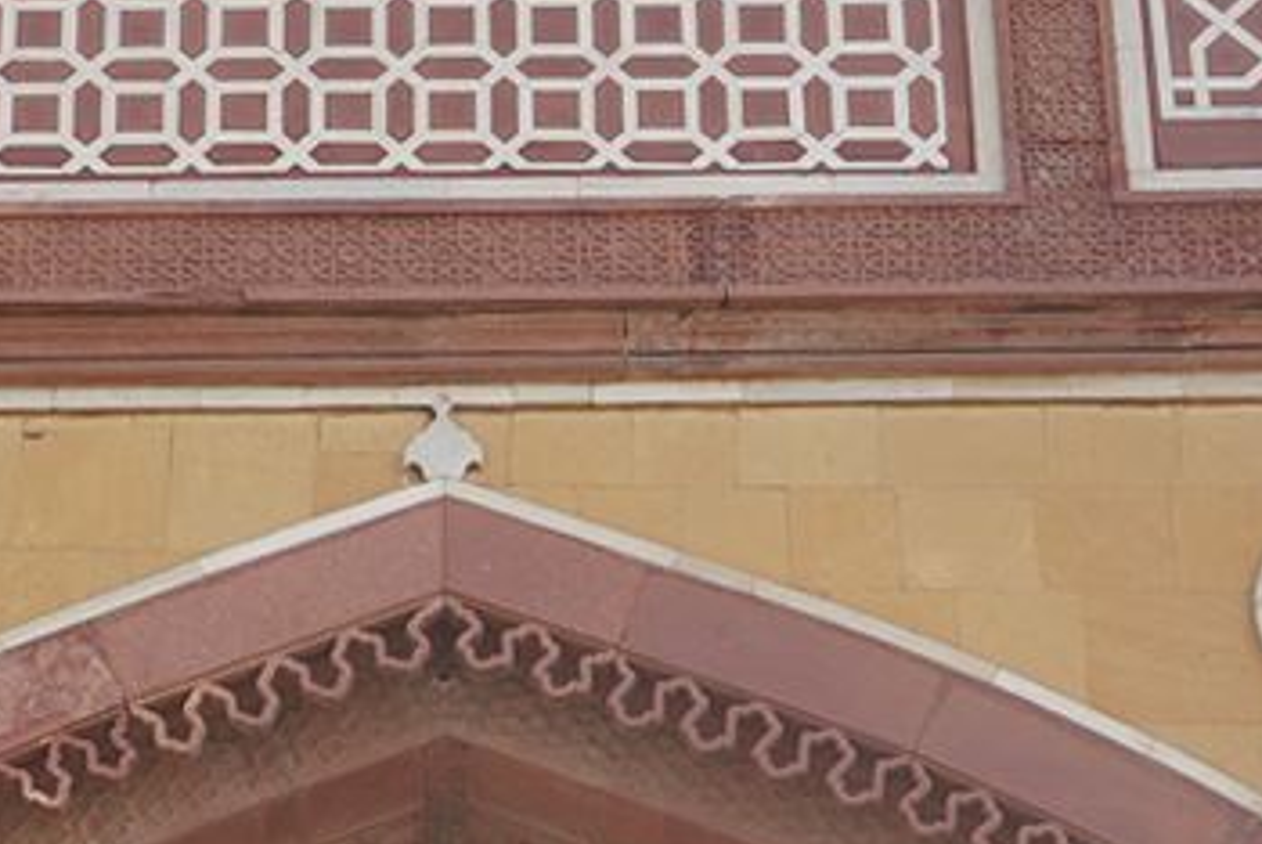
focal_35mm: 137
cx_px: 288
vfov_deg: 10.0
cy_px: 808
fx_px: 4806
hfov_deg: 14.9
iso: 250
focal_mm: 24
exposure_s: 1/100
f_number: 14
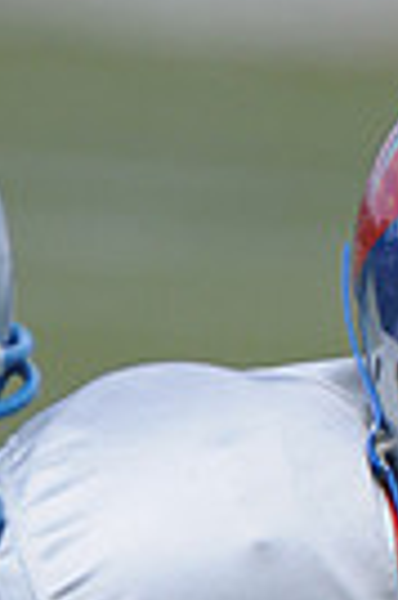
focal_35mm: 2597
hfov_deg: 0.5
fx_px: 43175
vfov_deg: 0.8
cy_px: 833
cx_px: 534
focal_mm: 400
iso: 500
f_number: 4
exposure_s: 1/2000
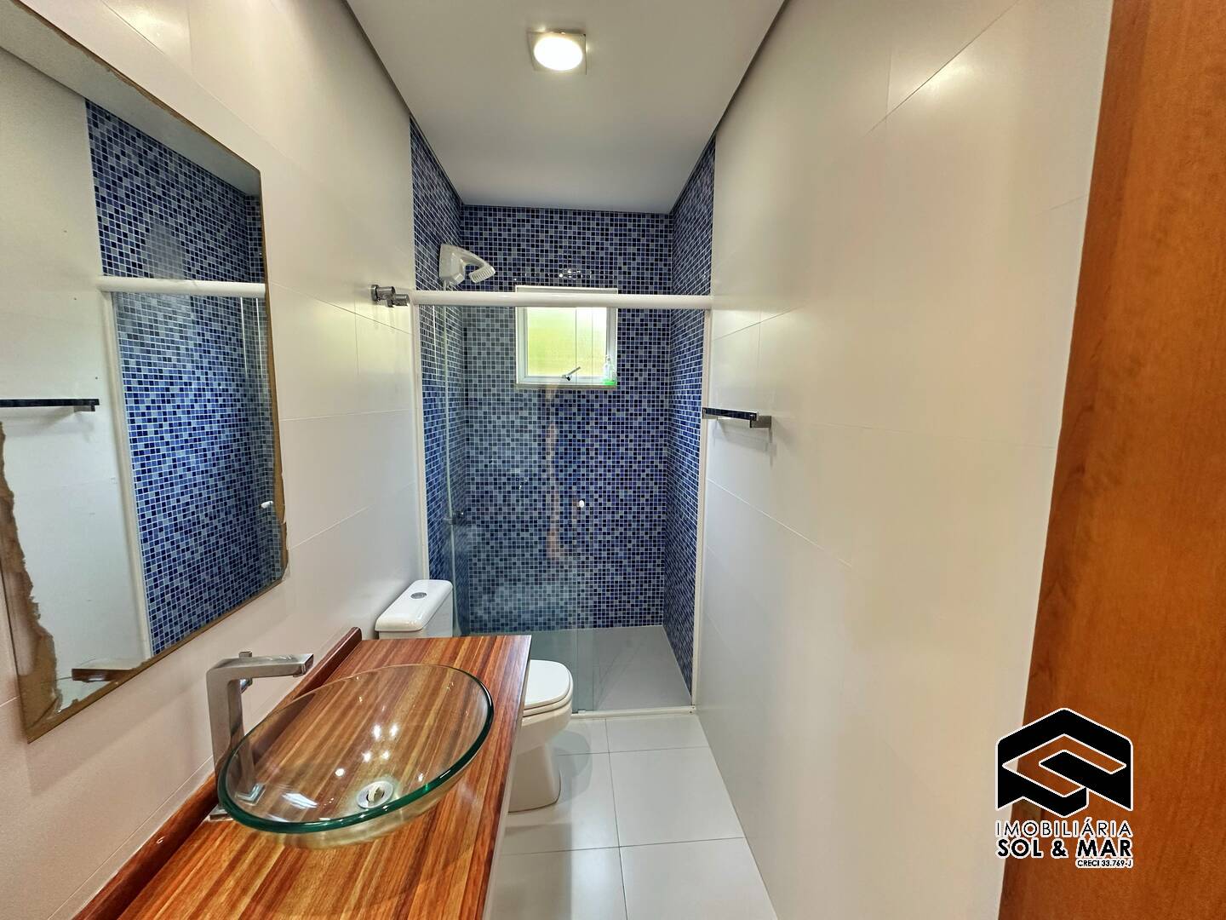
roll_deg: -1.1
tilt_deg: -7.4
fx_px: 496
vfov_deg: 85.7
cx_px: 613
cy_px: 460
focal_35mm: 14
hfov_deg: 102.1
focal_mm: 2.22
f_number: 2.2
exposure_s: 1/120
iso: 200
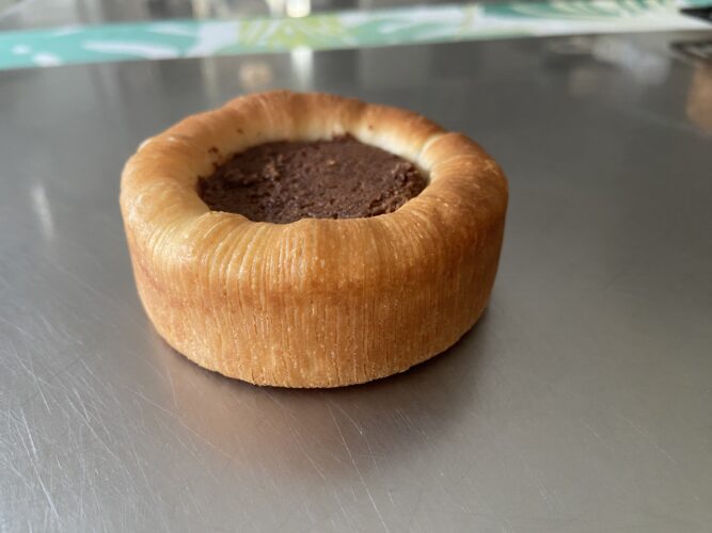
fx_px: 514
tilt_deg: -35.9
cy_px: 266
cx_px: 356
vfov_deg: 54.9
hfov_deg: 69.4
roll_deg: +1.3
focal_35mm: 25
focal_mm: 4.25
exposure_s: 1/60
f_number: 1.8
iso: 200
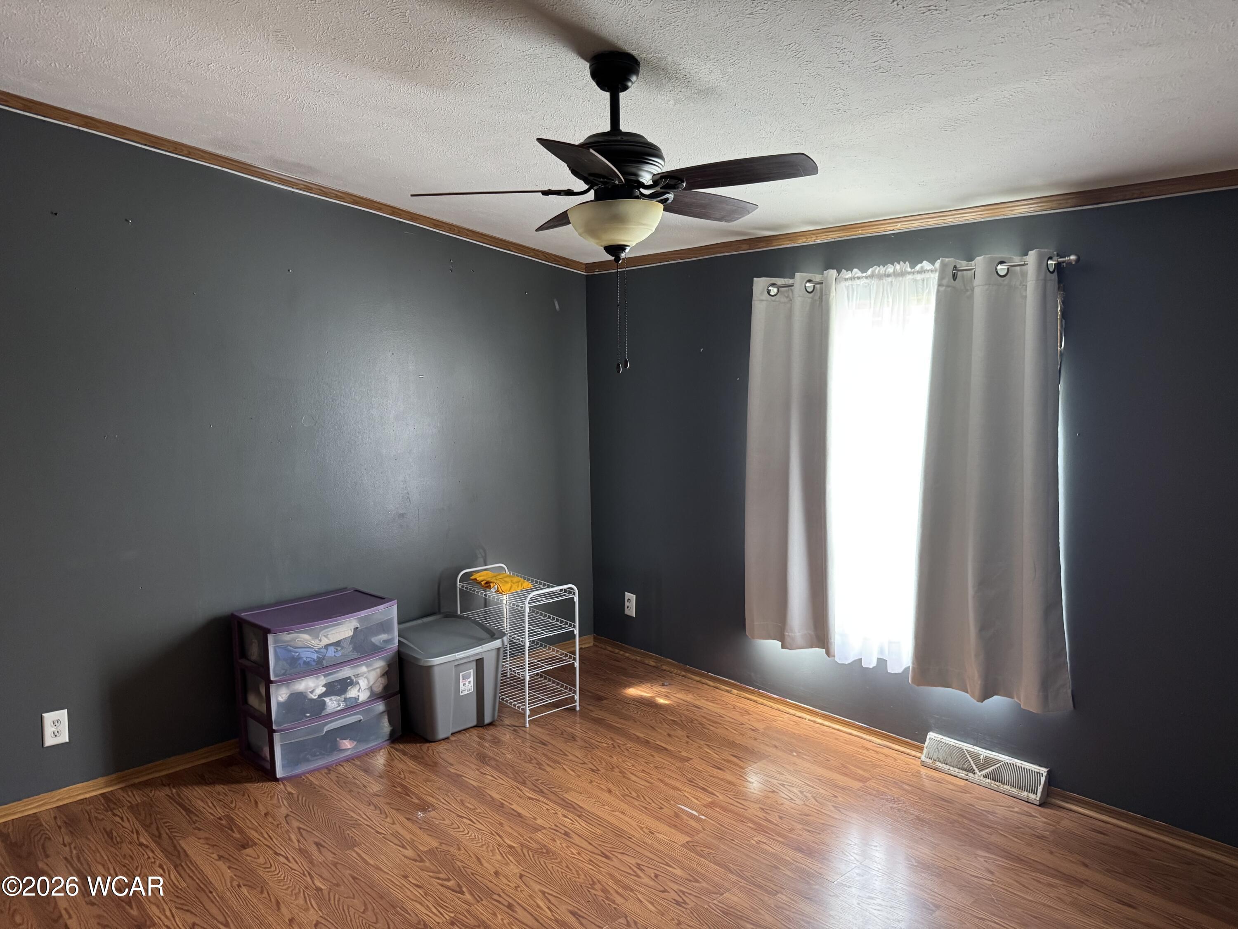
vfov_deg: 56.8
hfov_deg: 71.6
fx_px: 858
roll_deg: +0.6
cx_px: 619
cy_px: 464
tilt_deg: -7.0
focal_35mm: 24
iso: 400
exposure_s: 1/60
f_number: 1.78
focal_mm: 6.76
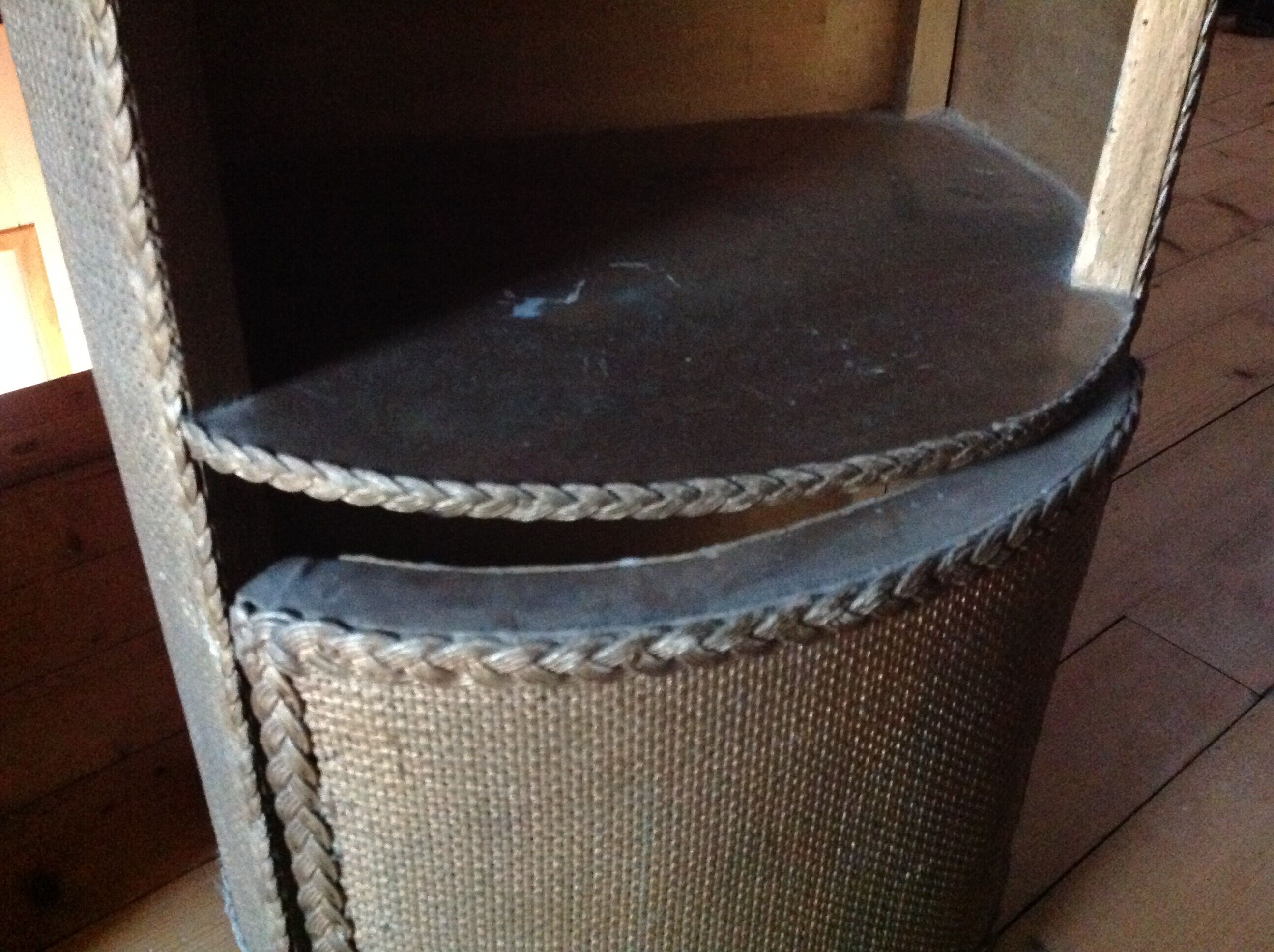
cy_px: 476
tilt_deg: -35.0
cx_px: 637
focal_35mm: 35
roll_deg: -2.0
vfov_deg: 40.6
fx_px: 1286
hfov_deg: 52.7
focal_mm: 4.28
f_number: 2.4
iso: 800
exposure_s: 1/15
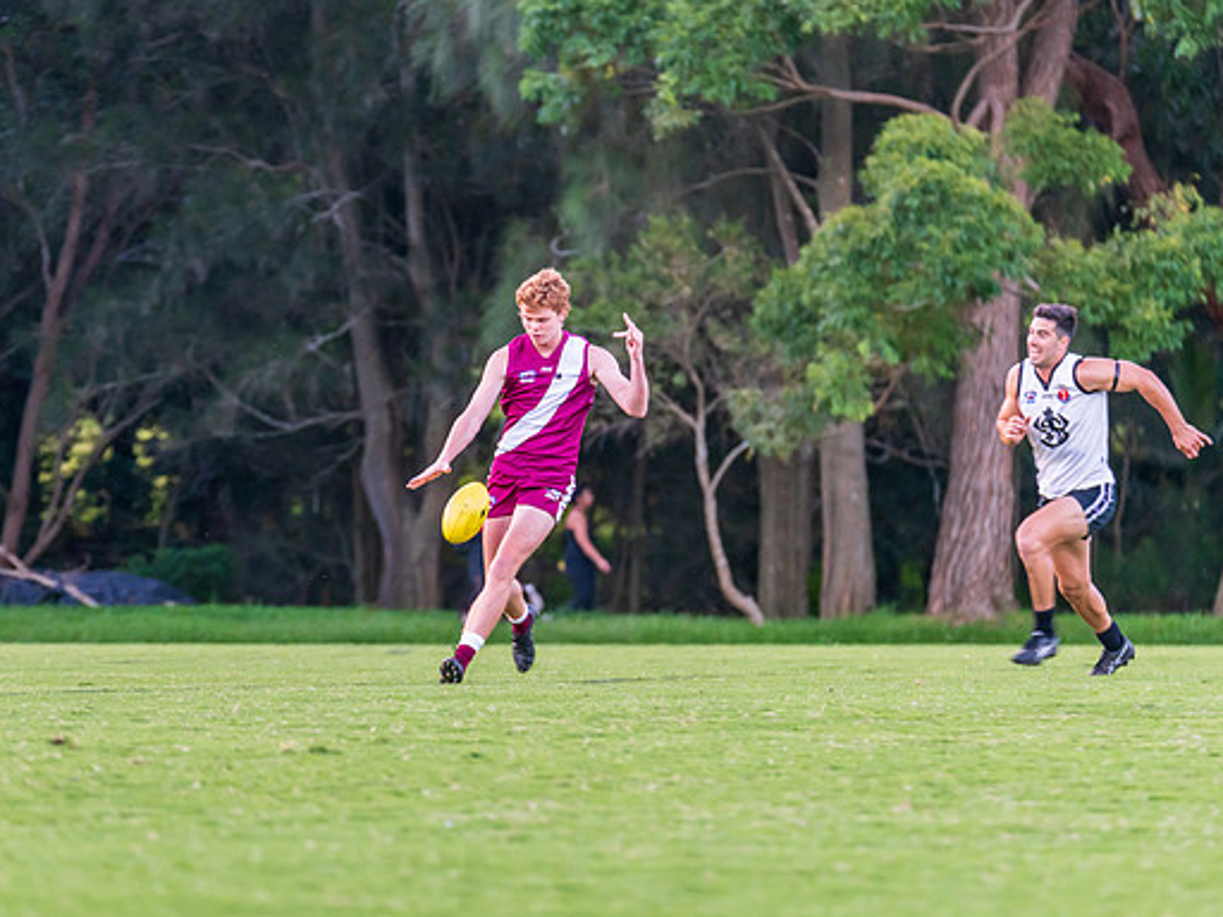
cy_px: 430
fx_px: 13956
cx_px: 515
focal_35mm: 395
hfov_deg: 5.0
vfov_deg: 3.8
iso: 1600
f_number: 5.6
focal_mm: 300
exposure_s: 1/200
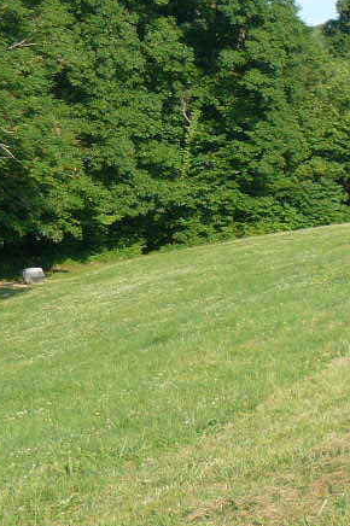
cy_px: 216
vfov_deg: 18.6
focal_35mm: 110
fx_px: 1607
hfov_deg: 11.1
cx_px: 737
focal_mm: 6
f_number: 3.2
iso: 100
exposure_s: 1/500
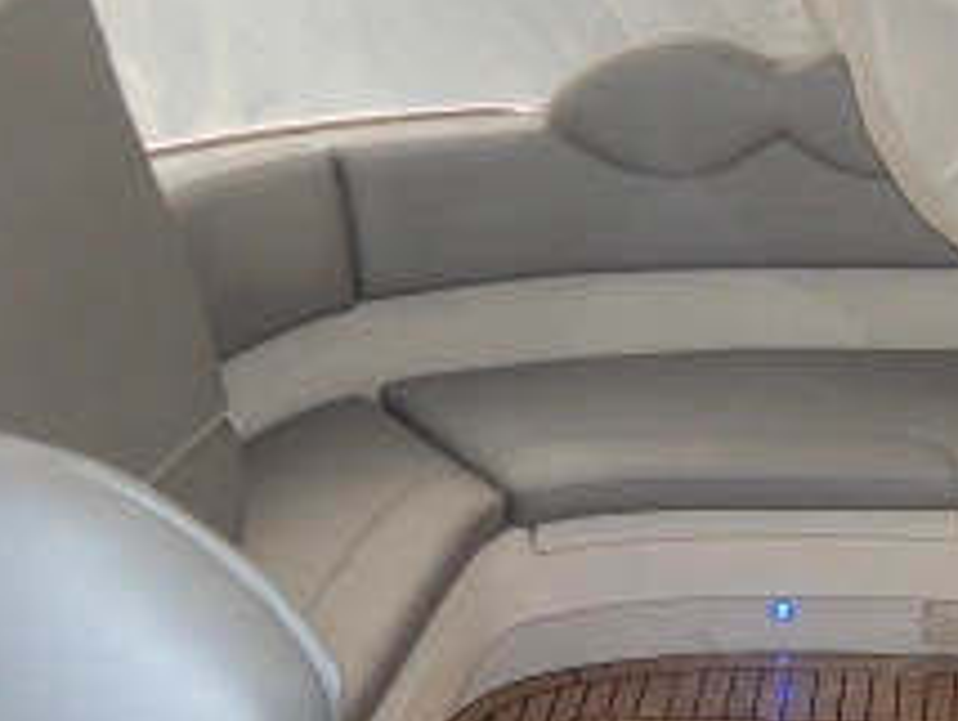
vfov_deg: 24.9
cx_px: 922
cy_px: 334
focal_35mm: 59
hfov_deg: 30.7
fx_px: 1635
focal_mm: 4
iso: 125
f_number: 3
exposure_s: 1/60
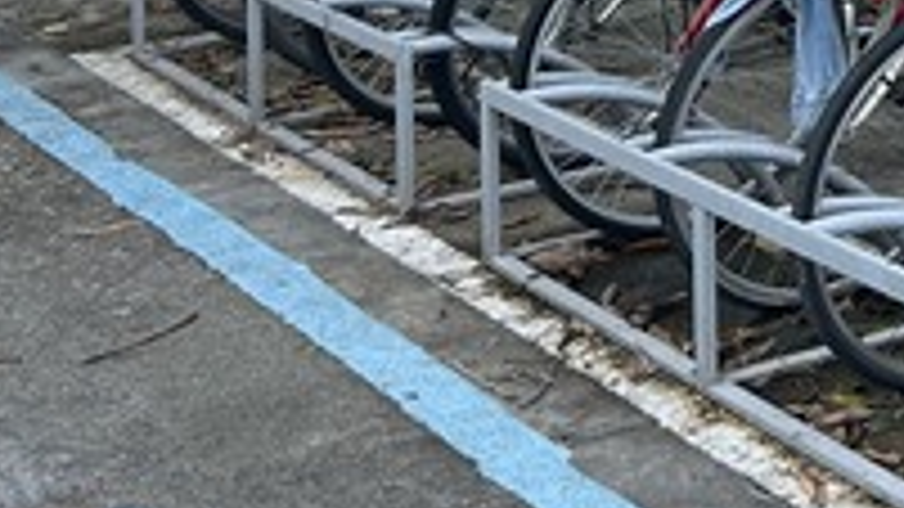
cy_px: -447
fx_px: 2636
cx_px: 1403
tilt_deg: -1.3
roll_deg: +0.4
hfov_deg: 17.3
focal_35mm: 110
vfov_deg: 10.3
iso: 50
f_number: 1.5
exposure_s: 1/1100
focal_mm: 5.7
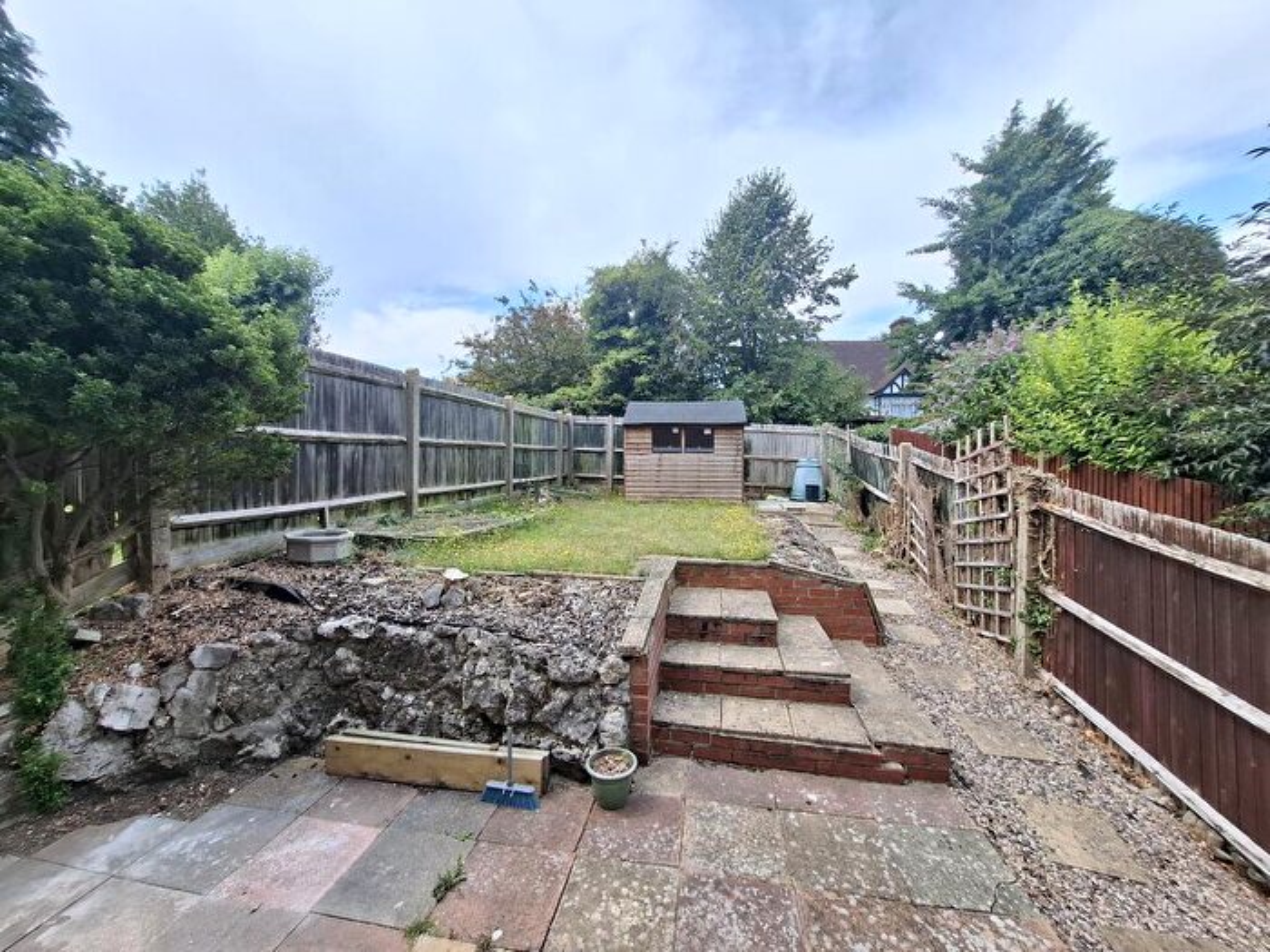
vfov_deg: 89.9
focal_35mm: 13
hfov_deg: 106.2
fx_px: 477
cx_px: 635
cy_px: 476
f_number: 2.2
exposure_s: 1/252
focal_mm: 1.74
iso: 40
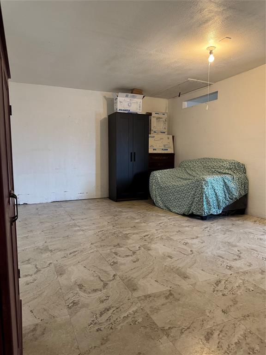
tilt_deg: -3.6
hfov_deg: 56.8
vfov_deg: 71.6
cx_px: 133
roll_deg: +0.2
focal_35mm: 24
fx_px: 246
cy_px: 178
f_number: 1.78
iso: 320
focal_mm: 6.76
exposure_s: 1/60
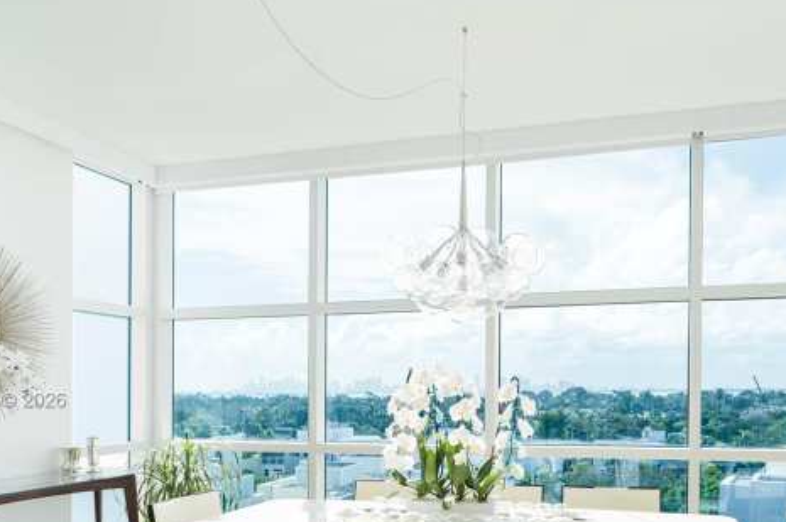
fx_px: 676
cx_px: 478
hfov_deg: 59.7
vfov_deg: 40.8
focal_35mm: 31
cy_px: 401
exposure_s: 1/3000
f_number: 5.6
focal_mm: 18
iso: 125
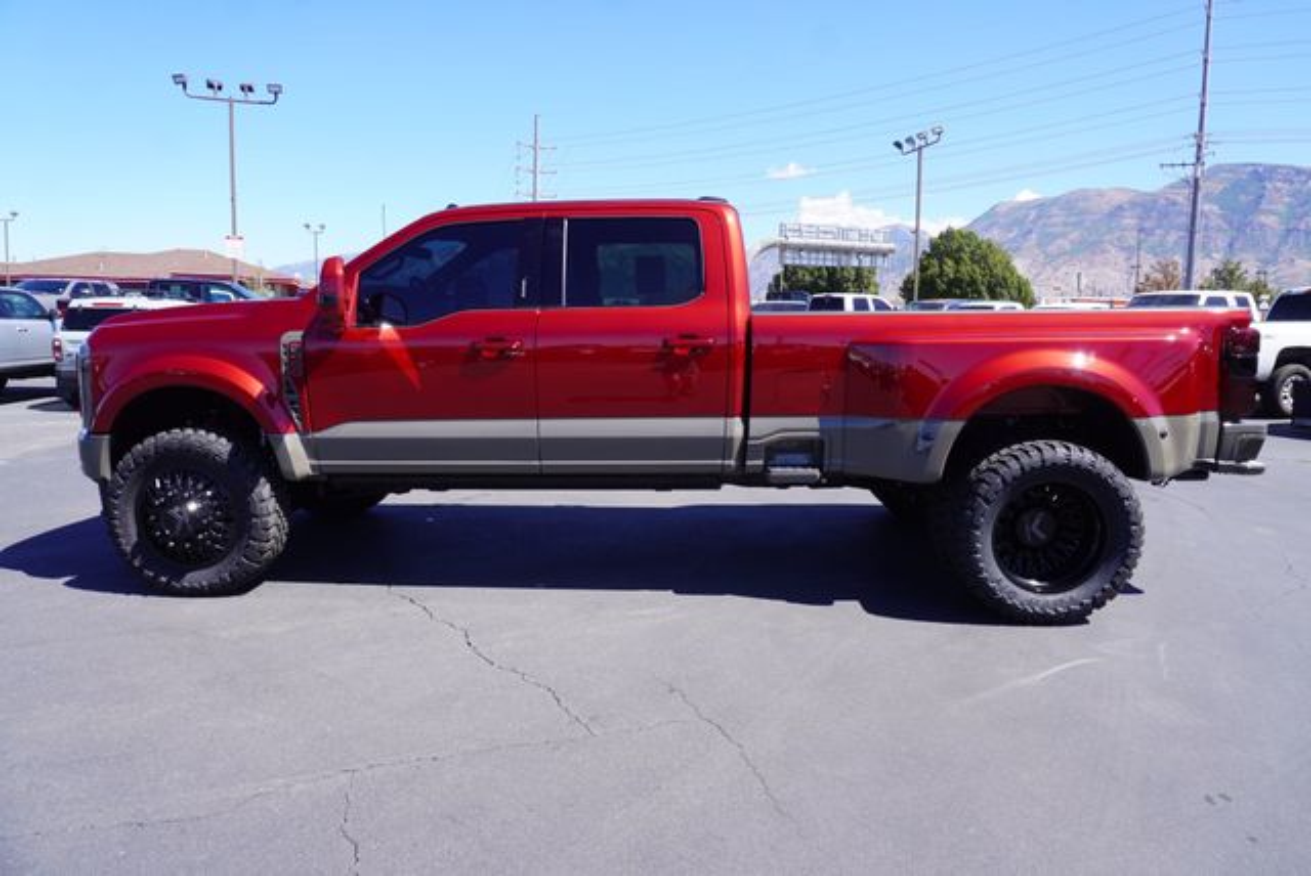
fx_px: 875
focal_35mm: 24
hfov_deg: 73.7
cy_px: 438
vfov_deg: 53.2
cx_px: 656
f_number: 8
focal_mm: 16
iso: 100
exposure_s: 1/125
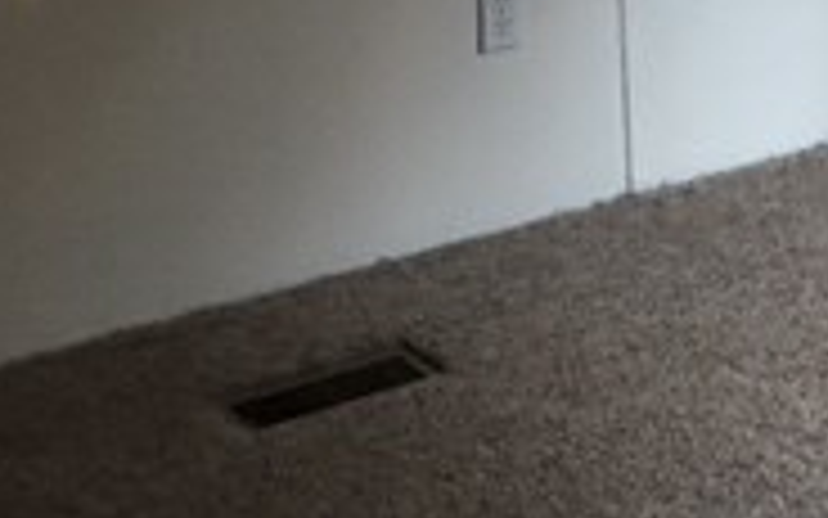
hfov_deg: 18.9
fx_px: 2415
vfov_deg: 12.0
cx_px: 837
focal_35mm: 107
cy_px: -45
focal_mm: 4.15
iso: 80
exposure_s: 1/15
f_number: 2.2
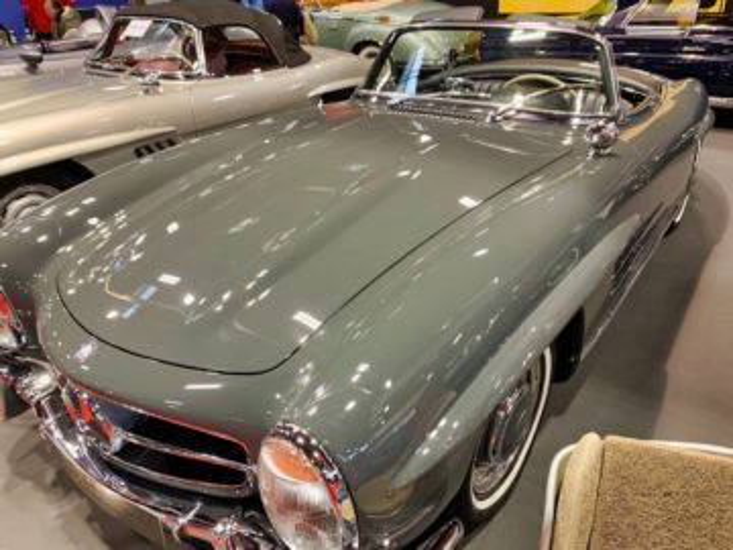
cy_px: 275
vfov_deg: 53.1
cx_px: 366
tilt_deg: -26.8
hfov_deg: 67.3
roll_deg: +3.4
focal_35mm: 26
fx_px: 551
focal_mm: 4.25
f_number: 1.8
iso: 125
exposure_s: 1/50
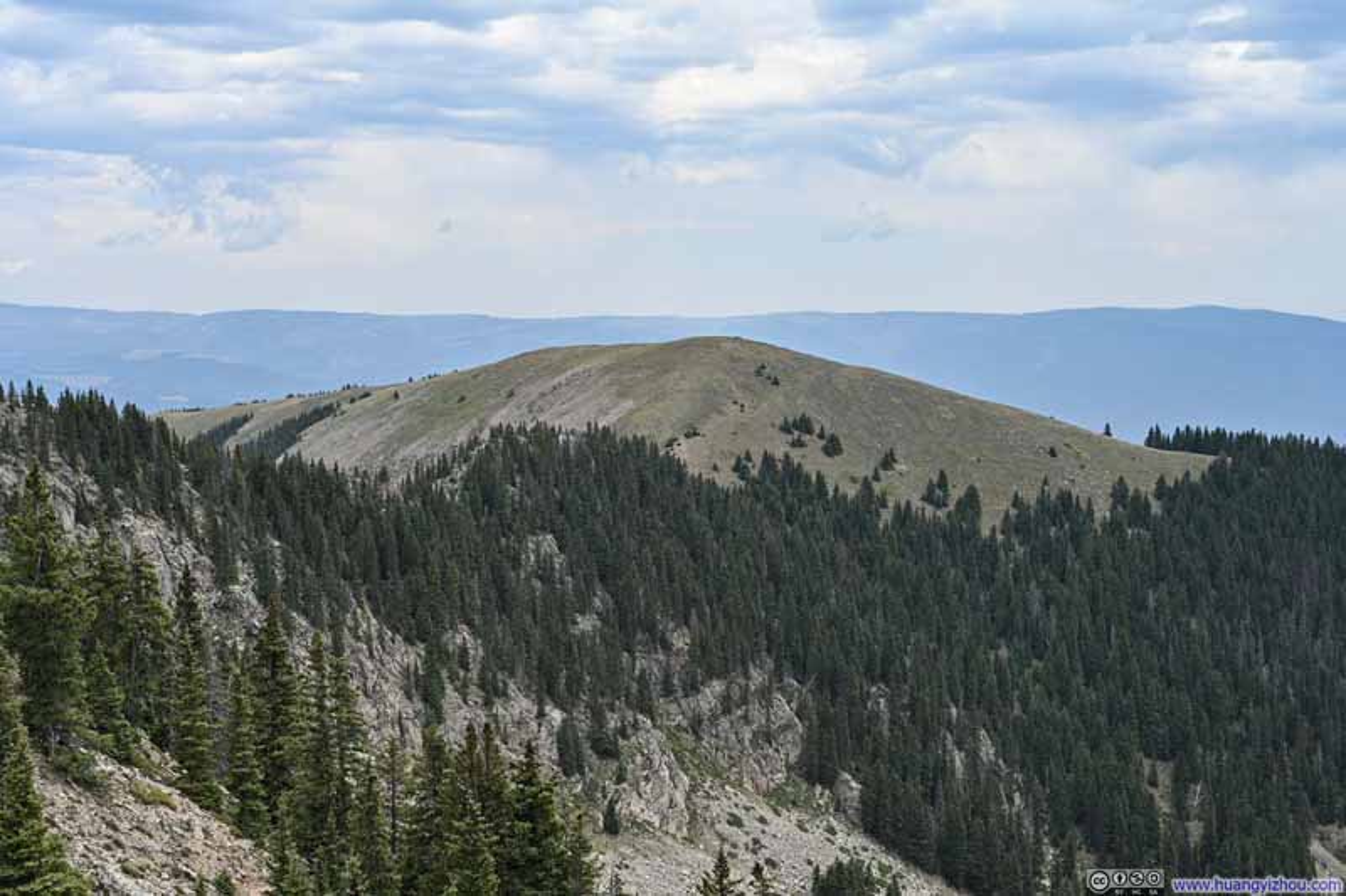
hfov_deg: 47.4
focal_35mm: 41
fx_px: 1533
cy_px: 448
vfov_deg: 32.6
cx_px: 673
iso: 64
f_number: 5
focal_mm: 41
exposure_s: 1/400
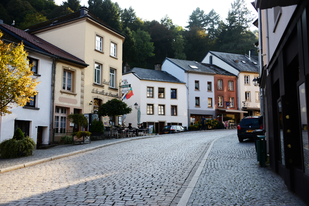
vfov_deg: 37.9
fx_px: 300
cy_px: 103
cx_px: 154
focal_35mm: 35
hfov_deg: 54.4
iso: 250
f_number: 4
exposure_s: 1/640
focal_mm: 35
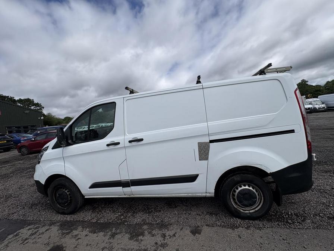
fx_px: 135
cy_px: 126
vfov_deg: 85.7
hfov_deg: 102.1
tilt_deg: +1.7
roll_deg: +9.1
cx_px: 167
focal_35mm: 14
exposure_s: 1/4132
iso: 50
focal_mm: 2.22
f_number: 2.2
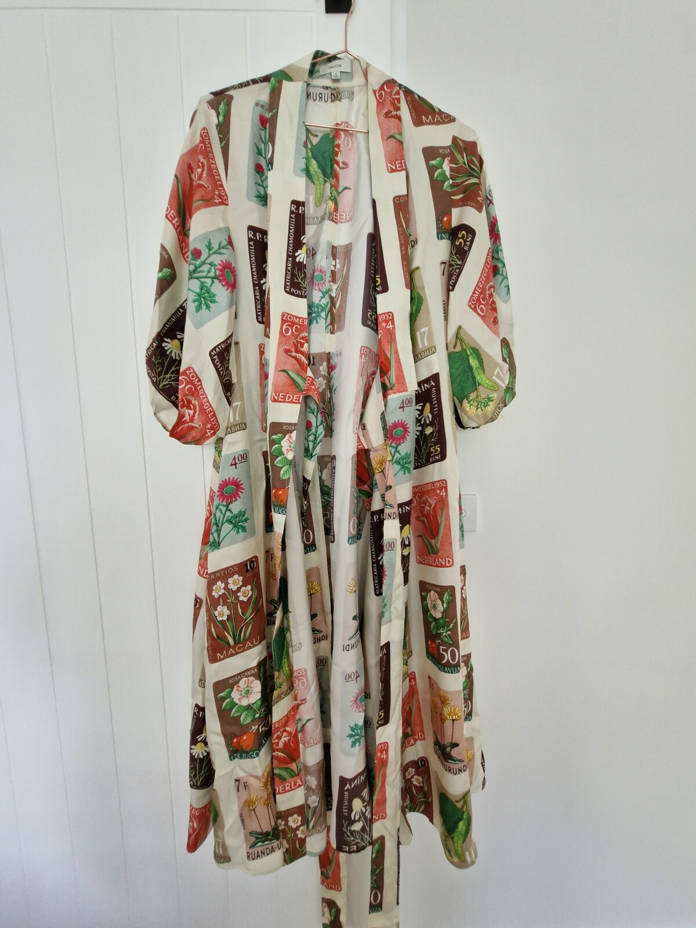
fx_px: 349
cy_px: 464
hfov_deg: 89.9
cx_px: 348
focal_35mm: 13
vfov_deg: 106.2
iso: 250
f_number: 2.2
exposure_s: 1/50
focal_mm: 1.74
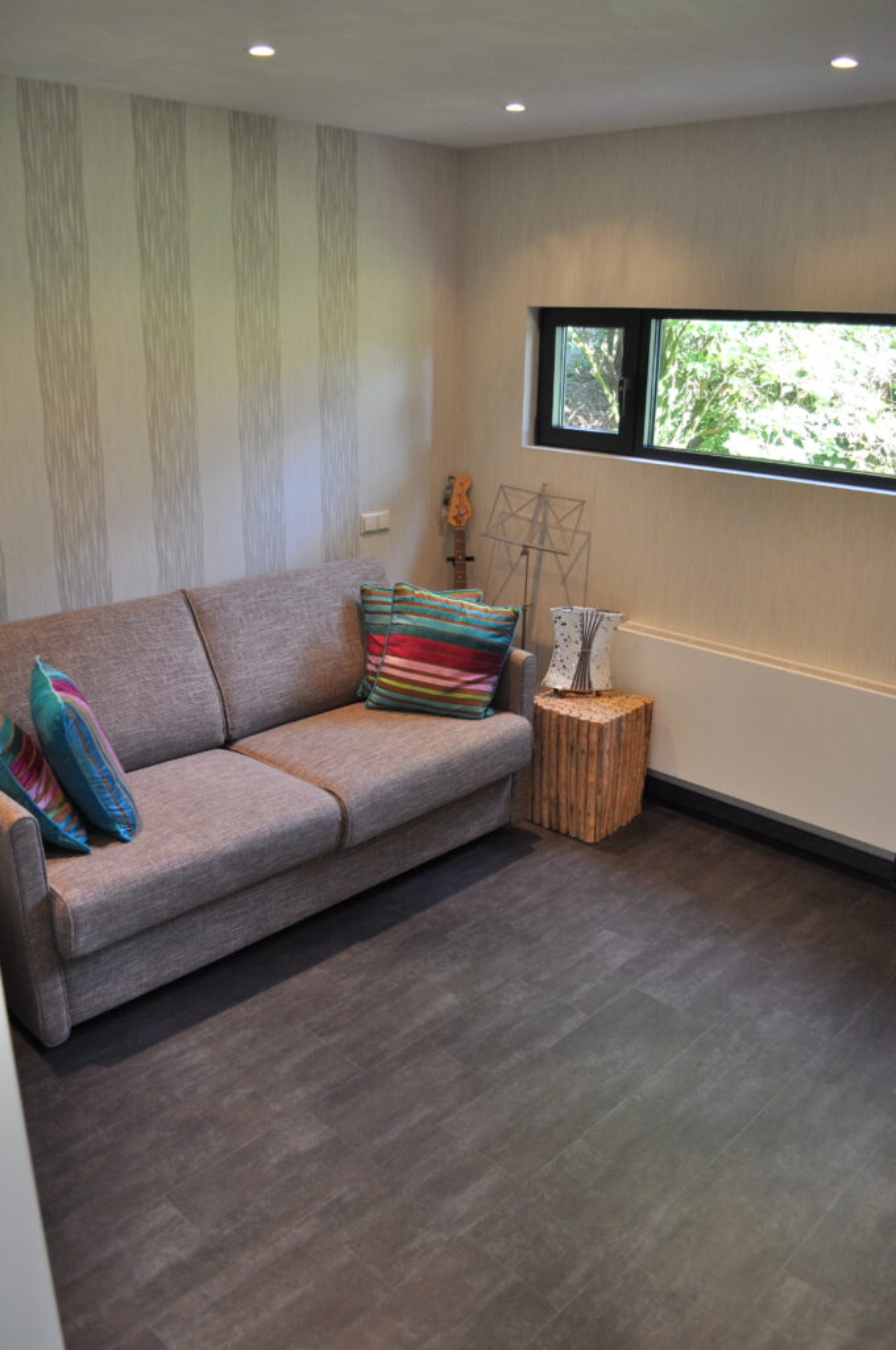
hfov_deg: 47.8
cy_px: 675
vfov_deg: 67.4
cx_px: 448
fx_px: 1011
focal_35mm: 27
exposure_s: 1/30
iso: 560
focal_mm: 18
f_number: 3.5
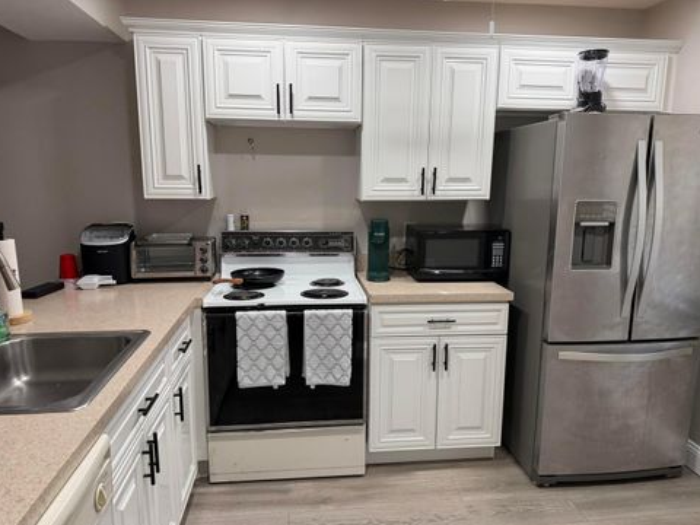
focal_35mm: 25
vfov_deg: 54.9
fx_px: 506
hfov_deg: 69.4
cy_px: 272
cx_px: 356
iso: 160
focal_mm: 6.76
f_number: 1.78
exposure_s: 1/120
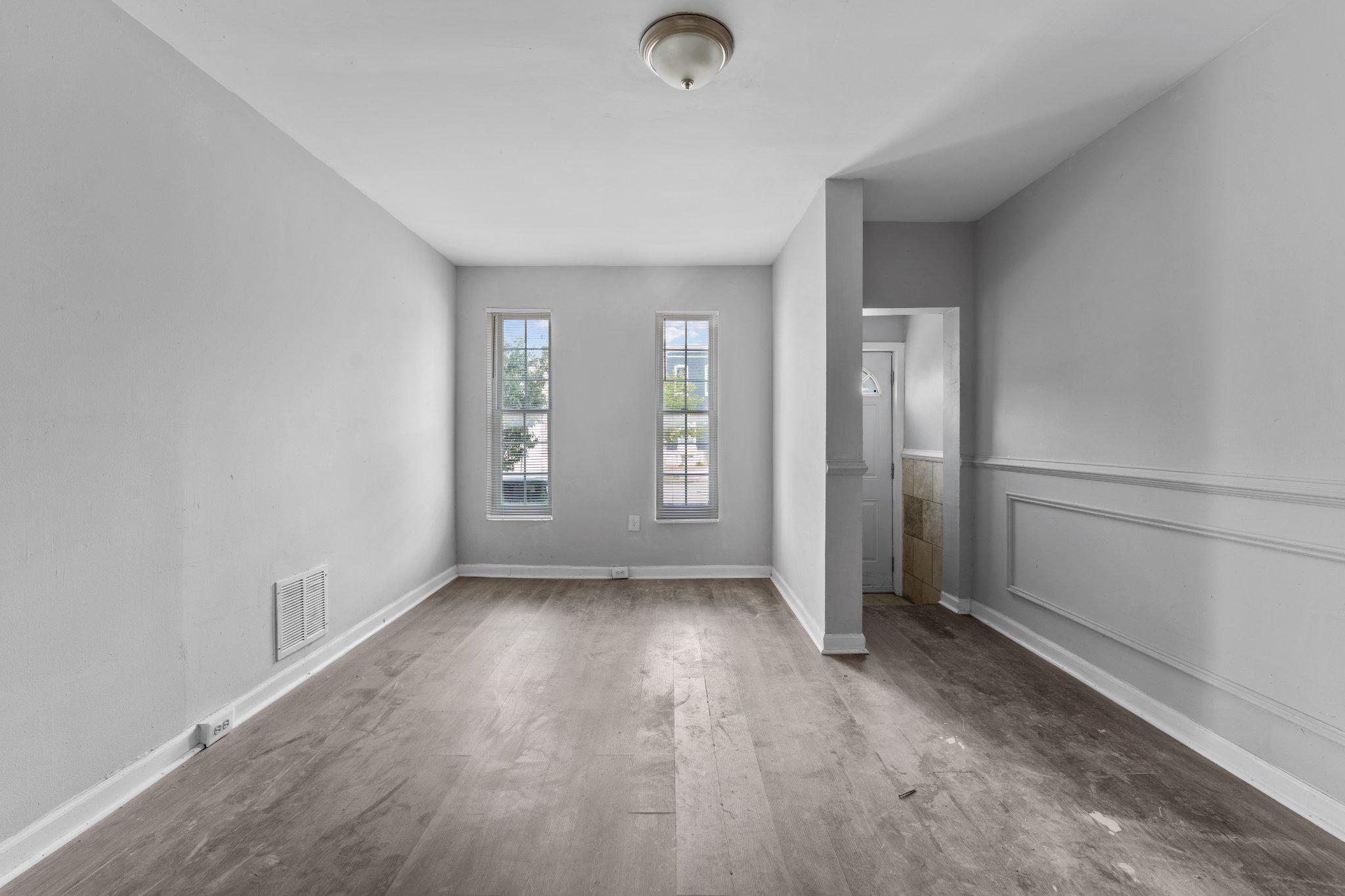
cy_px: 448
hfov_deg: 101.9
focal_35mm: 15
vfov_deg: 78.8
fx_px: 545
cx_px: 672
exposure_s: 1/3
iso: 100
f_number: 8
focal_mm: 14.6
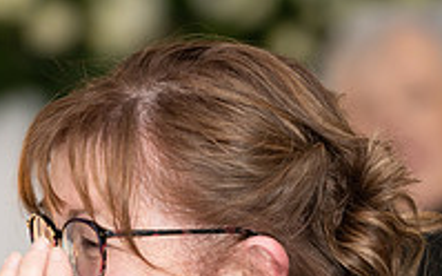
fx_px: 7149
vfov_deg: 2.2
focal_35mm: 594
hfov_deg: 3.5
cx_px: 187
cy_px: 322
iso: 400
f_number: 2.8
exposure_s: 1/160
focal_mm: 200
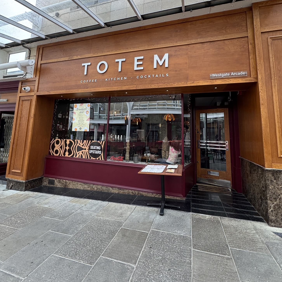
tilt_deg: +11.3
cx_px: 139
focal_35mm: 17
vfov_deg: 82.9
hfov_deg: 84.0
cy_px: 112
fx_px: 157
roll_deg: -1.9
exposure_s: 1/99
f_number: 2.2
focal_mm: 2.22
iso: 50
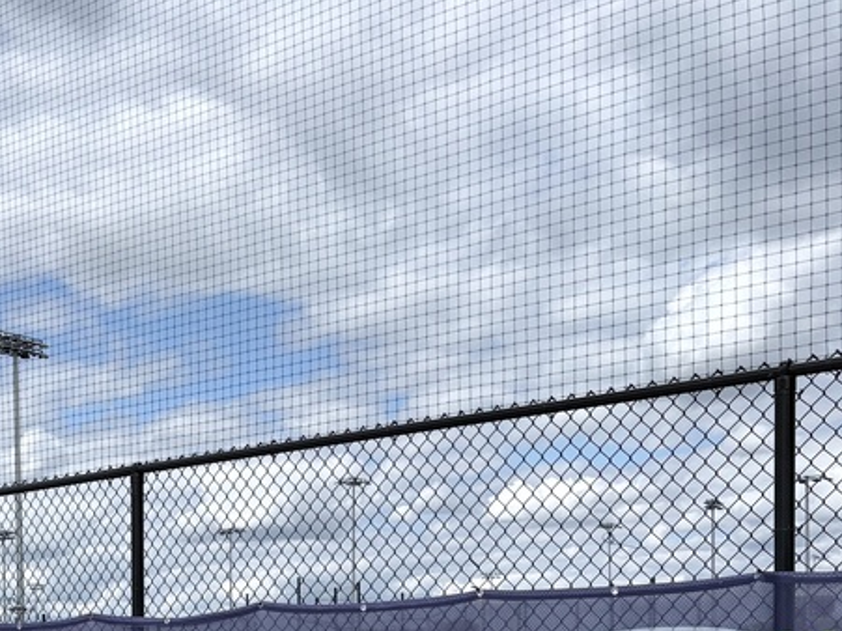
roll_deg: +1.1
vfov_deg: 23.3
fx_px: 1435
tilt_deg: -0.3
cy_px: 698
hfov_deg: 30.9
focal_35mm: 59
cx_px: 52
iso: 50
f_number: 1.6
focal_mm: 5.96
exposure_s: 1/5348
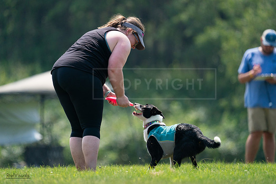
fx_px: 4286
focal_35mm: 559
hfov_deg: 3.7
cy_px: 92
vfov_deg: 2.5
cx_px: 138
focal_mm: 559
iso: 2000
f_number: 6.3
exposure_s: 1/4000
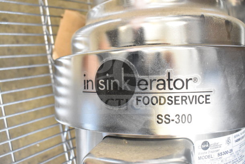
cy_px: 82
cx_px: 122
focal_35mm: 32
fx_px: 214
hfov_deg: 59.5
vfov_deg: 41.7
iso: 6400
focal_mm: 21
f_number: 5
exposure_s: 1/100
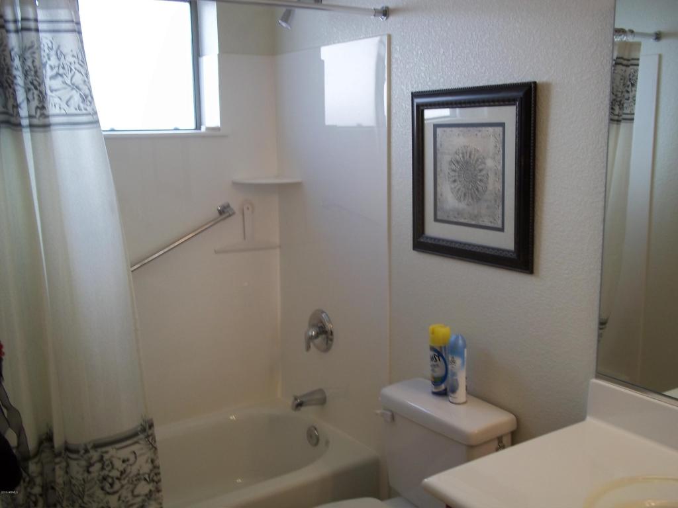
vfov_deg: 39.7
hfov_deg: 51.4
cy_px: 254
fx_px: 705
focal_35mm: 36
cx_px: 339
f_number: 3.1
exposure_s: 1/40
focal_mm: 6.5
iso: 80
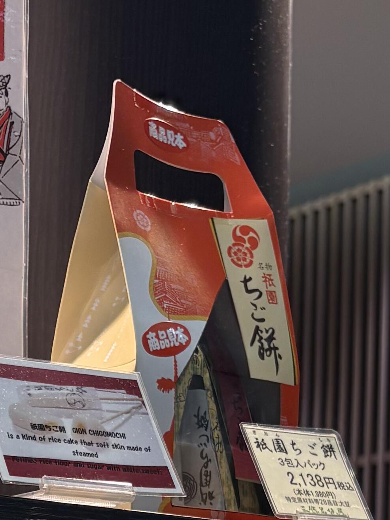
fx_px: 1697
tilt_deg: +2.6
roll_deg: -1.4
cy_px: 668
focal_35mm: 113
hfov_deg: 12.9
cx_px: -36
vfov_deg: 16.5
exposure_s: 1/213
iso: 80
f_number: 1.6
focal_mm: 6
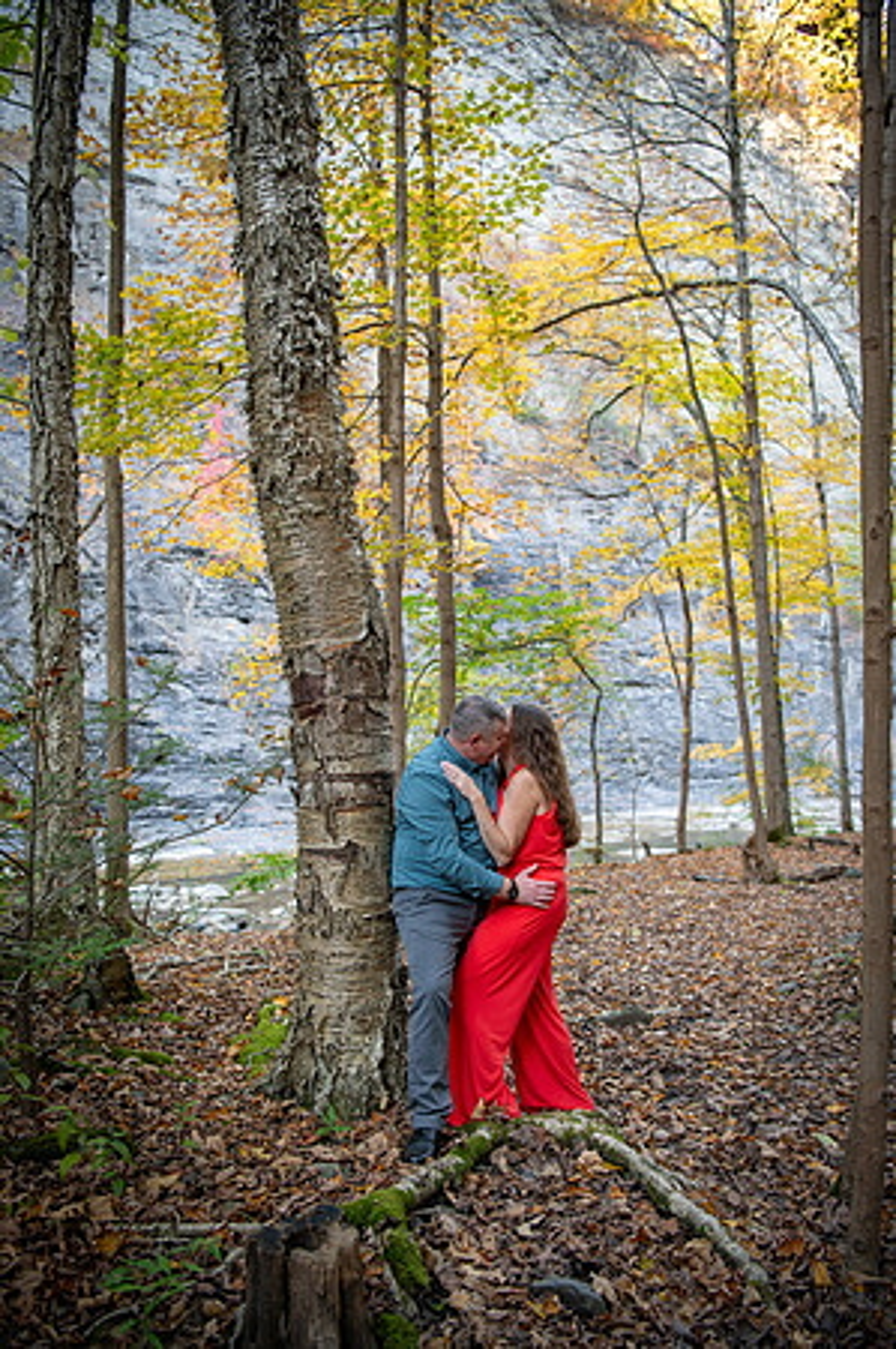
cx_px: 448
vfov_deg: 62.0
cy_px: 674
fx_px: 1123
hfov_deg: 43.5
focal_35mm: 30
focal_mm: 30
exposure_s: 1/125
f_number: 2.8
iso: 640
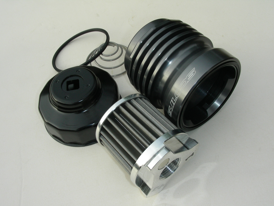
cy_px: 103
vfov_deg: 37.7
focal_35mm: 38
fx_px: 301
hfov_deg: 49.0
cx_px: 137
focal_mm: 6.3
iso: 50
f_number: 6.8
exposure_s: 1/122
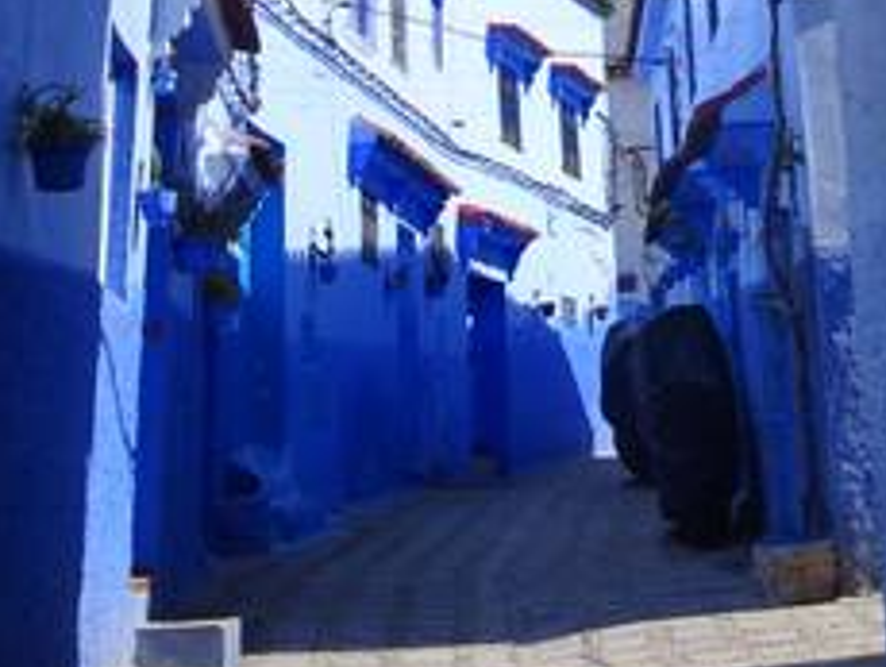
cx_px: 639
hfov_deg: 25.7
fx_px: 1922
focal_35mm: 75
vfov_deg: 18.3
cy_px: -212
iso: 80
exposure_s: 1/800
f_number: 3.5
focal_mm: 4.1
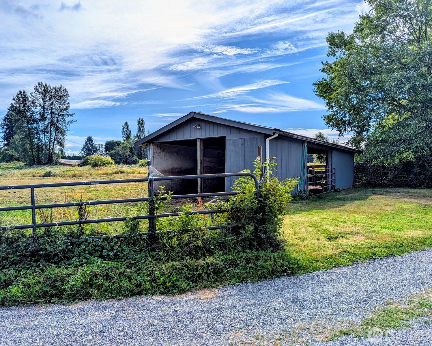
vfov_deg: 56.8
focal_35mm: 25
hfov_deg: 68.1
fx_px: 320
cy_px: 173
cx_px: 212
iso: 20
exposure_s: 1/3425
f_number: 1.68
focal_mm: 6.9
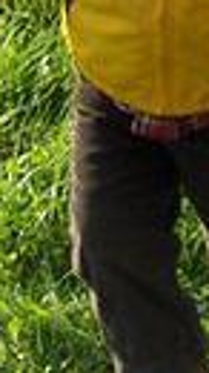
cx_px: 292
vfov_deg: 9.6
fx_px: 2170
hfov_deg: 5.5
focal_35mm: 220
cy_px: -103
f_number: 5.09
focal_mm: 6.5
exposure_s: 1/260
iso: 100
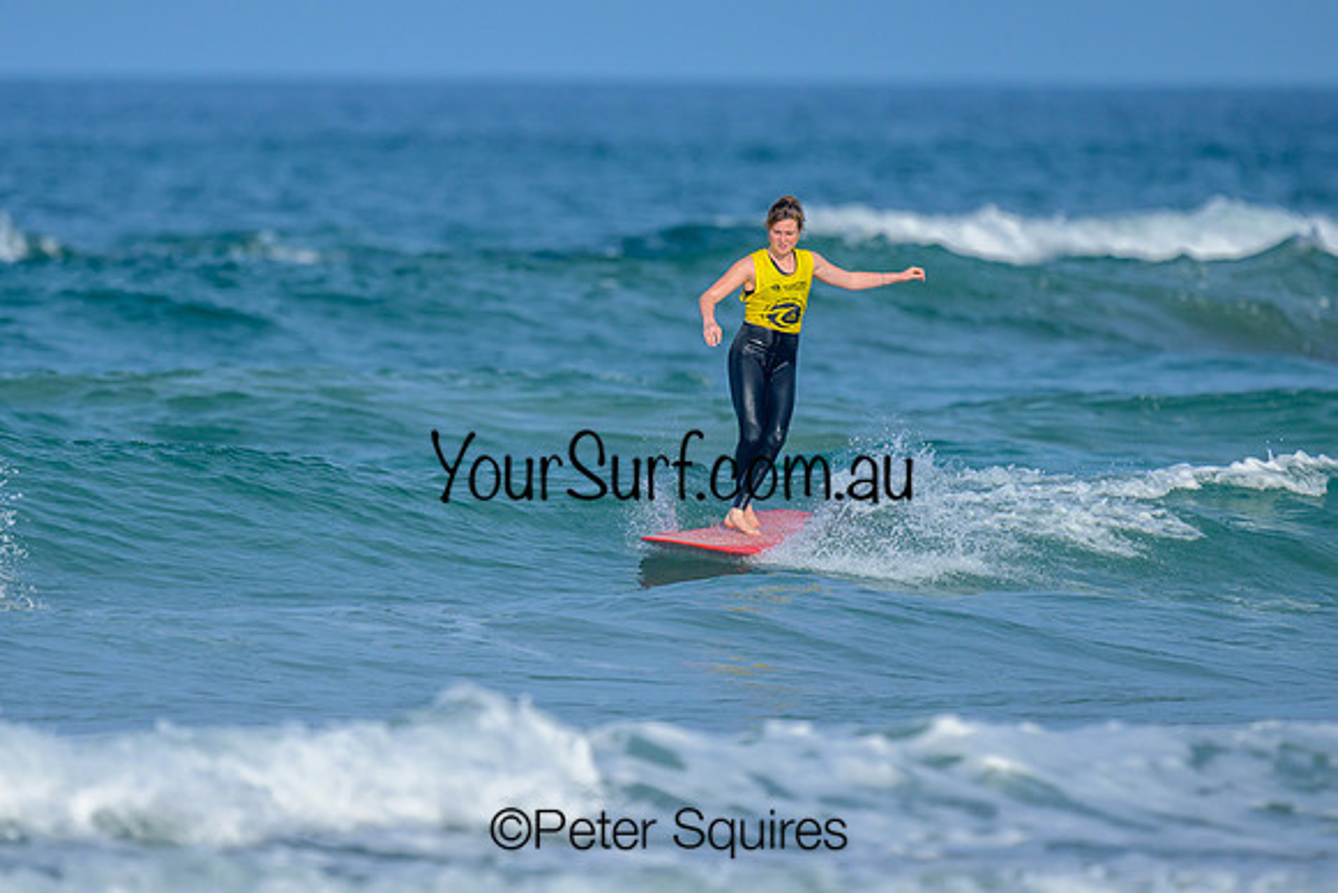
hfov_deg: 1.9
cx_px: 548
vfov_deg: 1.3
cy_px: 446
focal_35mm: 1100
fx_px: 40890
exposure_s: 1/2000
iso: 250
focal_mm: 800
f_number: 6.3
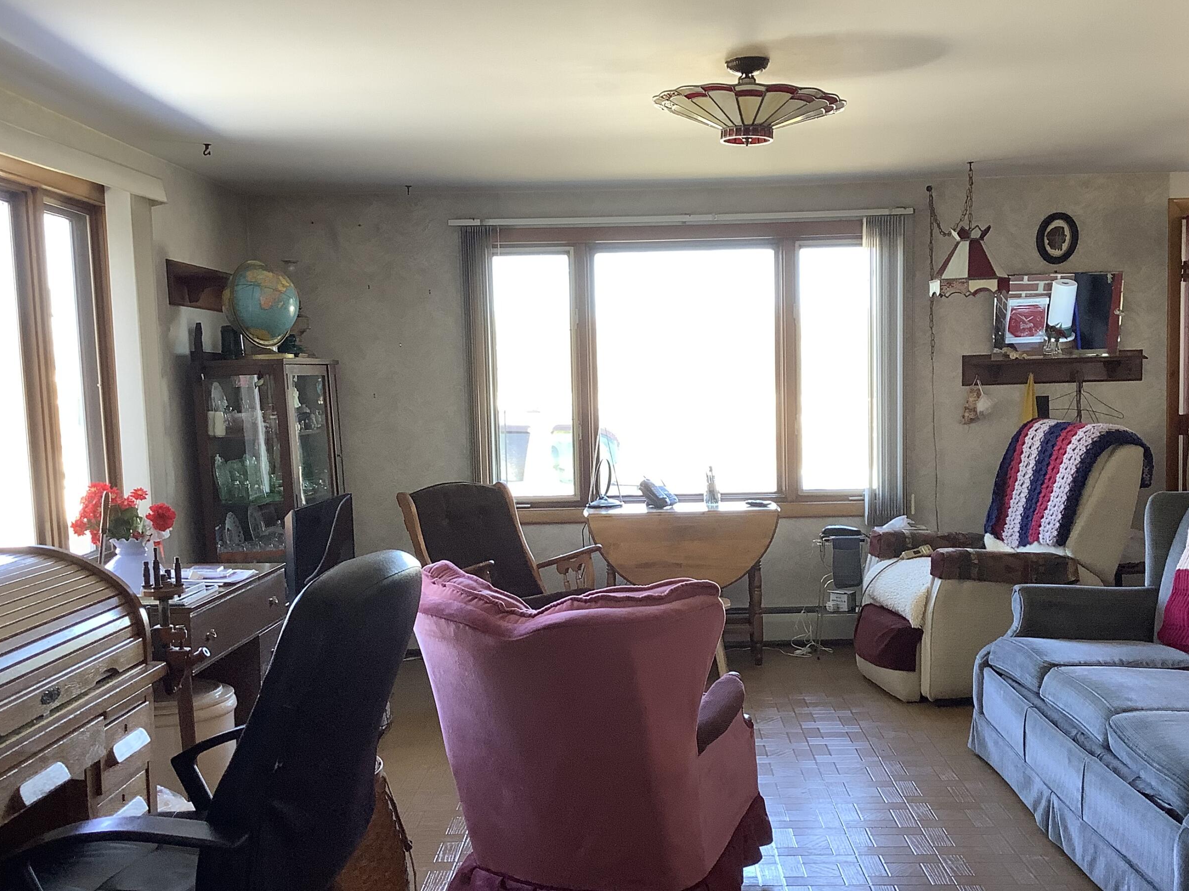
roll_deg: +0.4
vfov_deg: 36.8
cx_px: 634
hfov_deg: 47.8
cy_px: 495
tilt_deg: -5.3
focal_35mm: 39
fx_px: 1339
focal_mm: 3.3
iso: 64
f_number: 2.4
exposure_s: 1/60
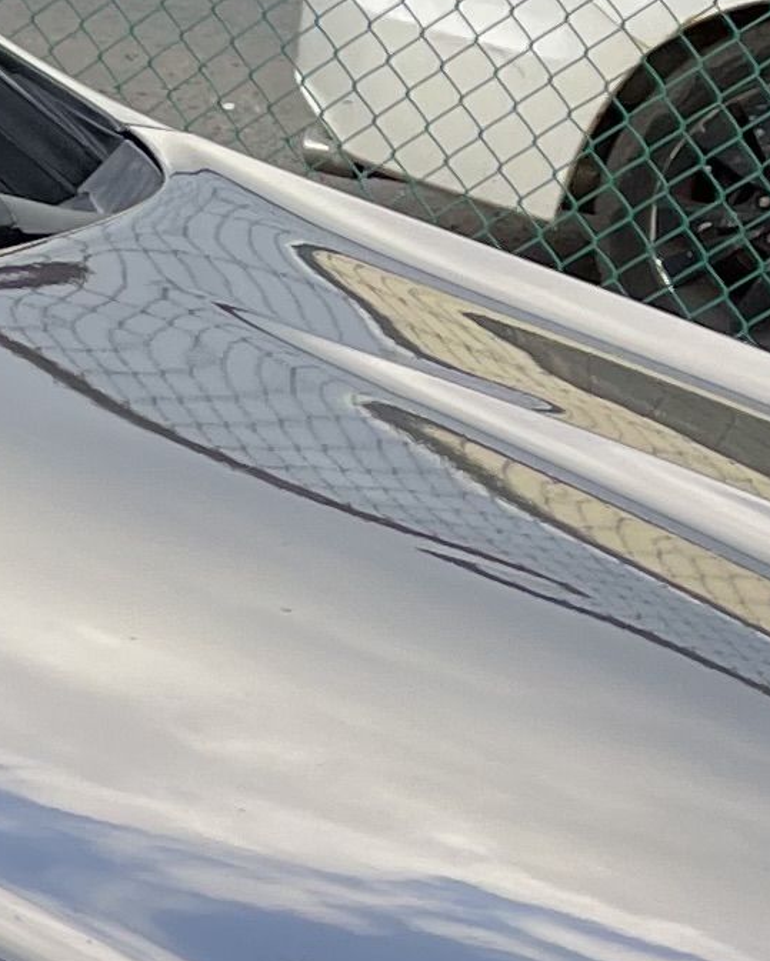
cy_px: 1392
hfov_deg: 8.2
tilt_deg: -25.6
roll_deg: -0.5
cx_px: -1777
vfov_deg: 12.1
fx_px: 4327
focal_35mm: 152
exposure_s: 1/292
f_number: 1.6
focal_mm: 4.2
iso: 32
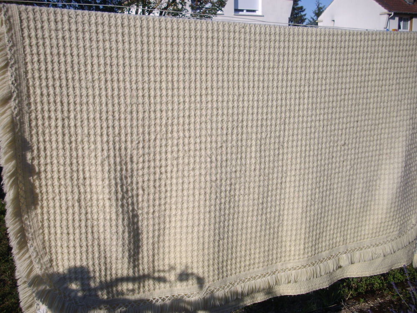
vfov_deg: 38.7
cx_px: 208
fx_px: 446
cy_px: 156
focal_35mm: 37
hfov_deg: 50.1
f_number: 5.6
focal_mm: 6.2
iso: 80
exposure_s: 1/320
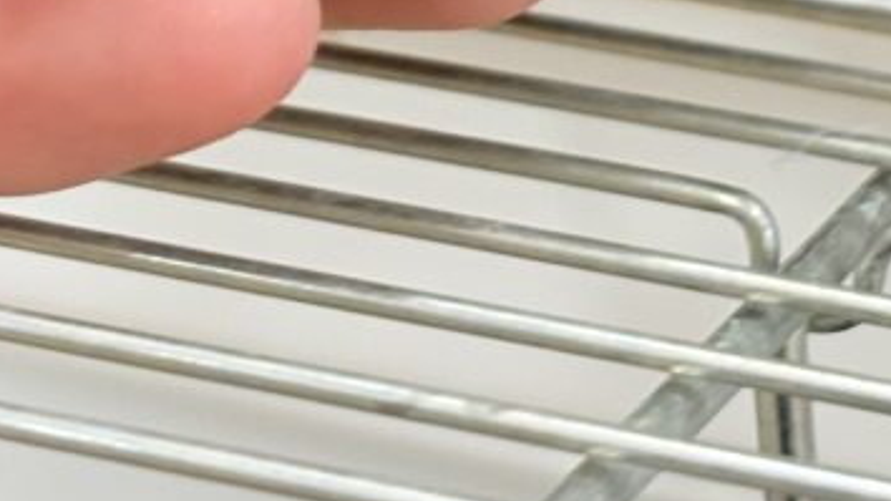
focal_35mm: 192
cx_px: 720
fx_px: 4535
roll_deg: -3.0
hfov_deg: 11.2
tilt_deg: -12.5
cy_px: -428
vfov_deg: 6.2
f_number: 1.6
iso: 64
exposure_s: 1/50
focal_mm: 5.96
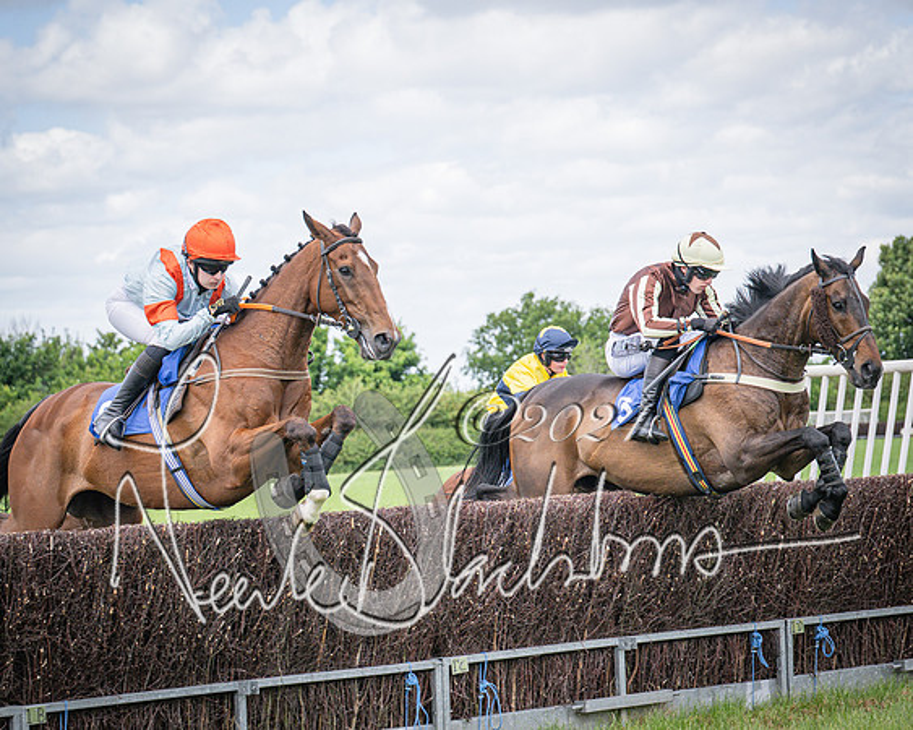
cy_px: 365
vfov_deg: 13.0
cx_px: 548
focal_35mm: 118
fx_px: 3196
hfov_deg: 16.2
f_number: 4
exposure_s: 1/2000
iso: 400
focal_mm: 70
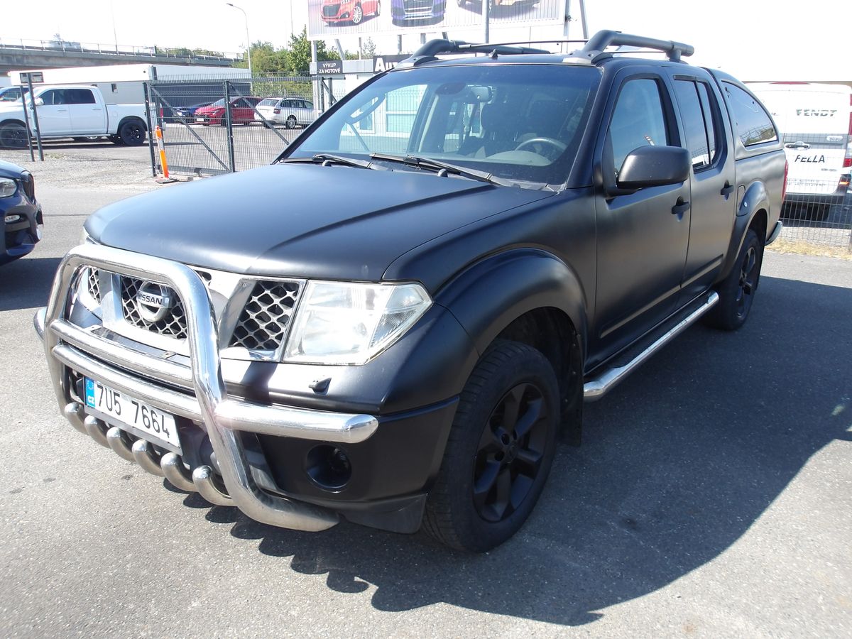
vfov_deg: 51.4
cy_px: 320
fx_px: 665
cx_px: 426
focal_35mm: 27
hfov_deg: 65.3
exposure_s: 1/455
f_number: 3
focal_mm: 4.9
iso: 100
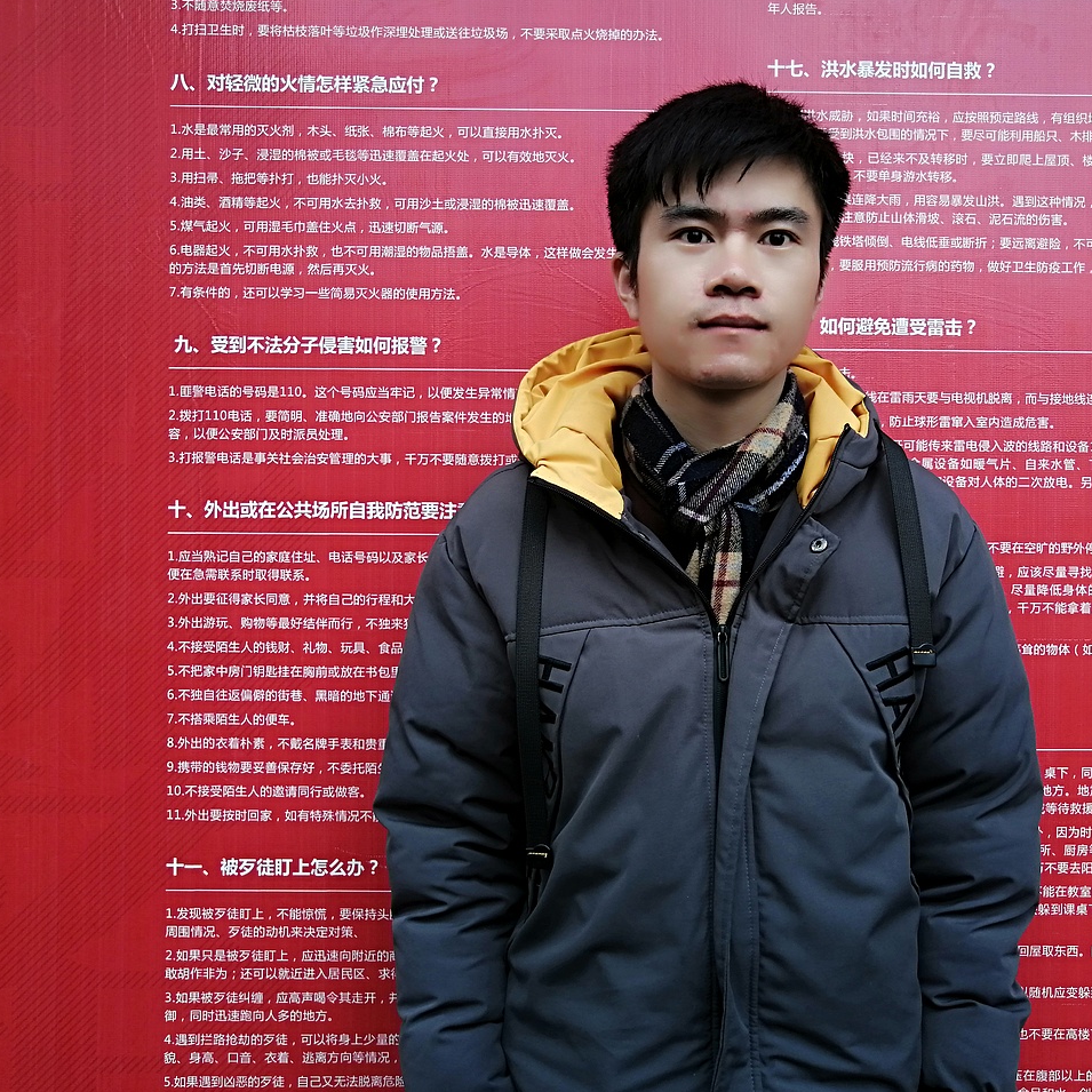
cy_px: 548
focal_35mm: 32
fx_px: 1142
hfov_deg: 50.8
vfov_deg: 51.1
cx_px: 645
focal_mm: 3.95
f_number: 1.8
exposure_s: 1/120
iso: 80
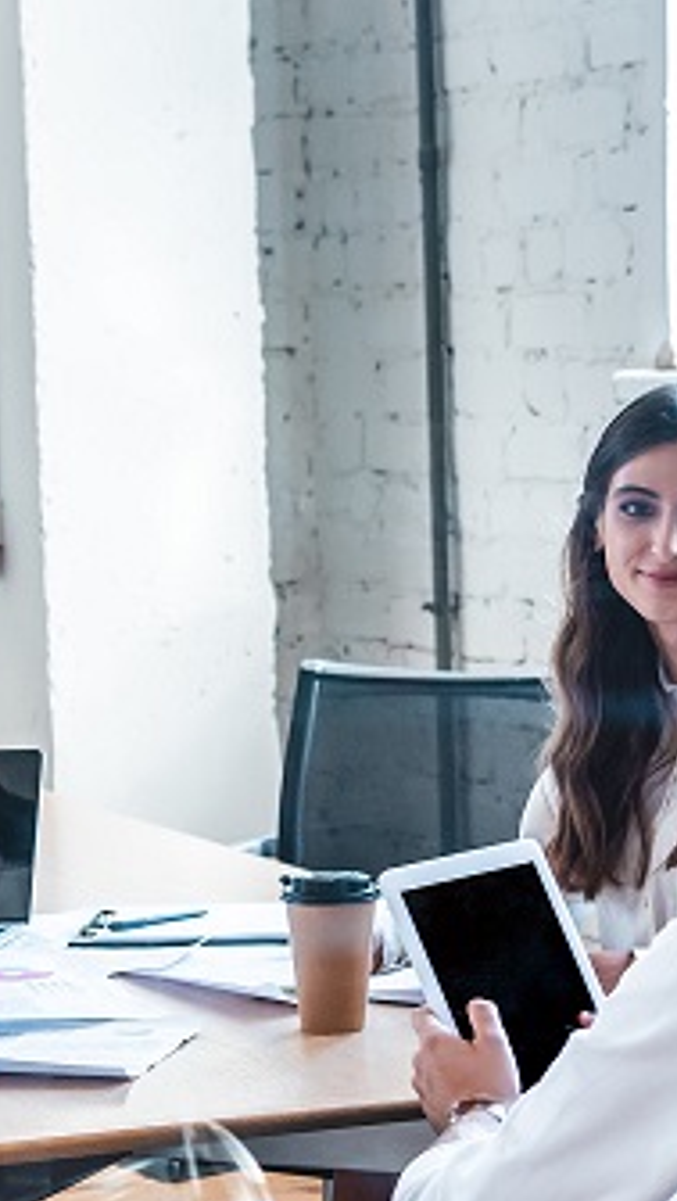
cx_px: -541
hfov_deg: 9.3
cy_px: 1135
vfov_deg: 16.9
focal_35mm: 125
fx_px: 3980
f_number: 3.5
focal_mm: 40
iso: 400
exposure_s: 1/160
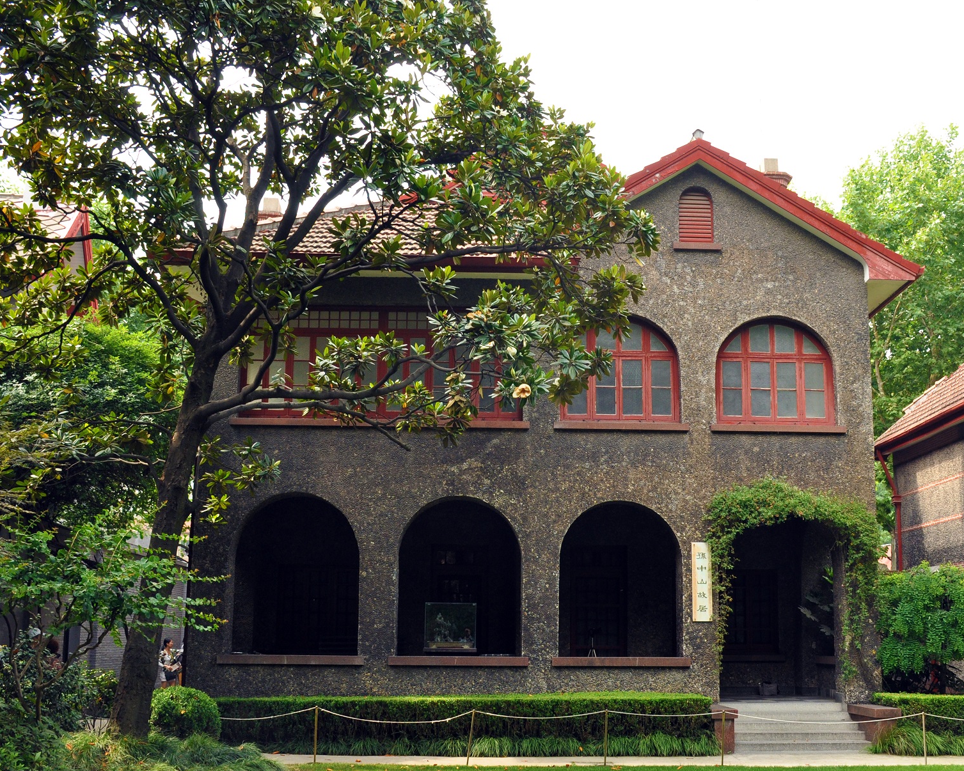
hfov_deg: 42.0
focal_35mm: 44
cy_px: 416
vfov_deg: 34.1
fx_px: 1256
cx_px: 530
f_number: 8
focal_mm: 22
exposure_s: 1/125
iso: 400
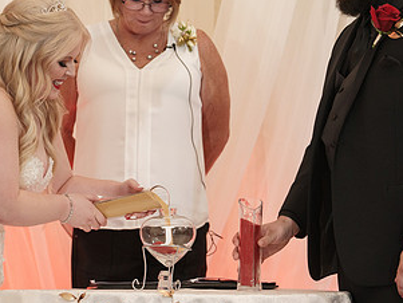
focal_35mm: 298
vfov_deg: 5.0
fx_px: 3471
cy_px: 122
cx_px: 210
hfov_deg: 6.6
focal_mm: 155
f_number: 4
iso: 2000
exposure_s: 1/100
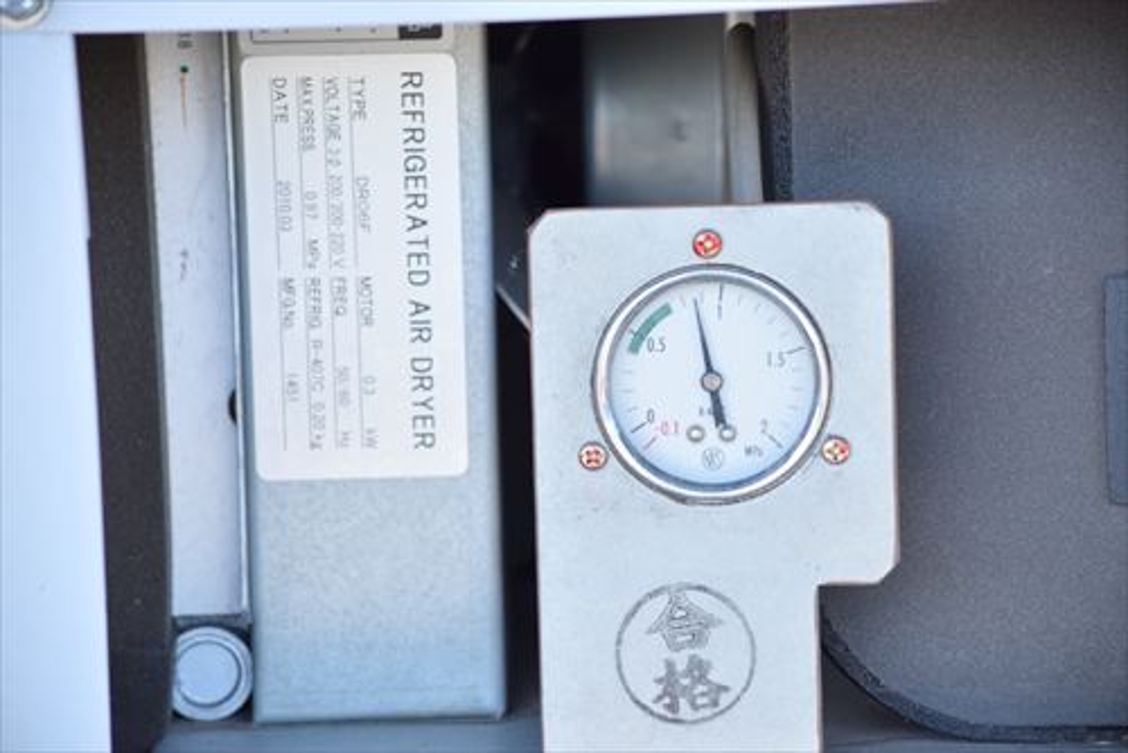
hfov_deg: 14.9
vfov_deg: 10.0
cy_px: 376
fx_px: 4326
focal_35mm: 138
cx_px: 564
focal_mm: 92
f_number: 6.3
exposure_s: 1/800
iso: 1250
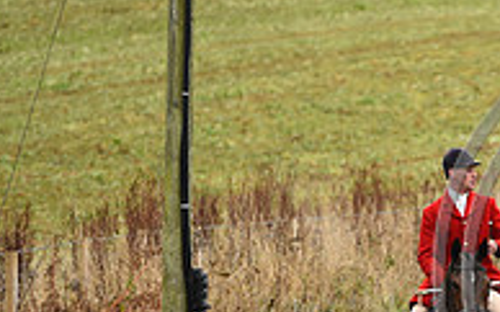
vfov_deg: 2.2
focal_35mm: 610
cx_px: 670
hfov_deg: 3.4
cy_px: 240
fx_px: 8307
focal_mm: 200
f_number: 3.5
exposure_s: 1/1000
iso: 800
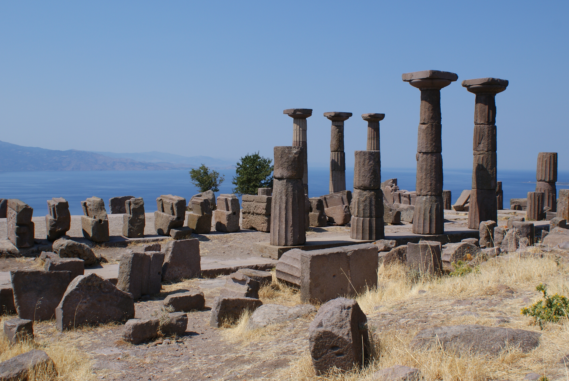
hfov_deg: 50.6
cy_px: 188
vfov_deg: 35.1
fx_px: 601
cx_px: 274
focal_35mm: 38
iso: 100
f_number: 10
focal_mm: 22
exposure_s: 1/250
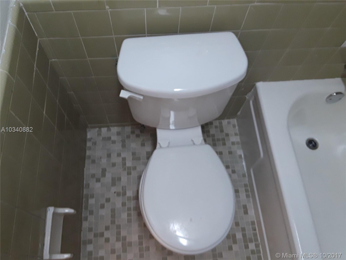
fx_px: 280
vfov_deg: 49.7
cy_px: 130
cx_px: 173
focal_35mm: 28
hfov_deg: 63.4
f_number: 1.9
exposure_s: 1/30
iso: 125
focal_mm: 2.9
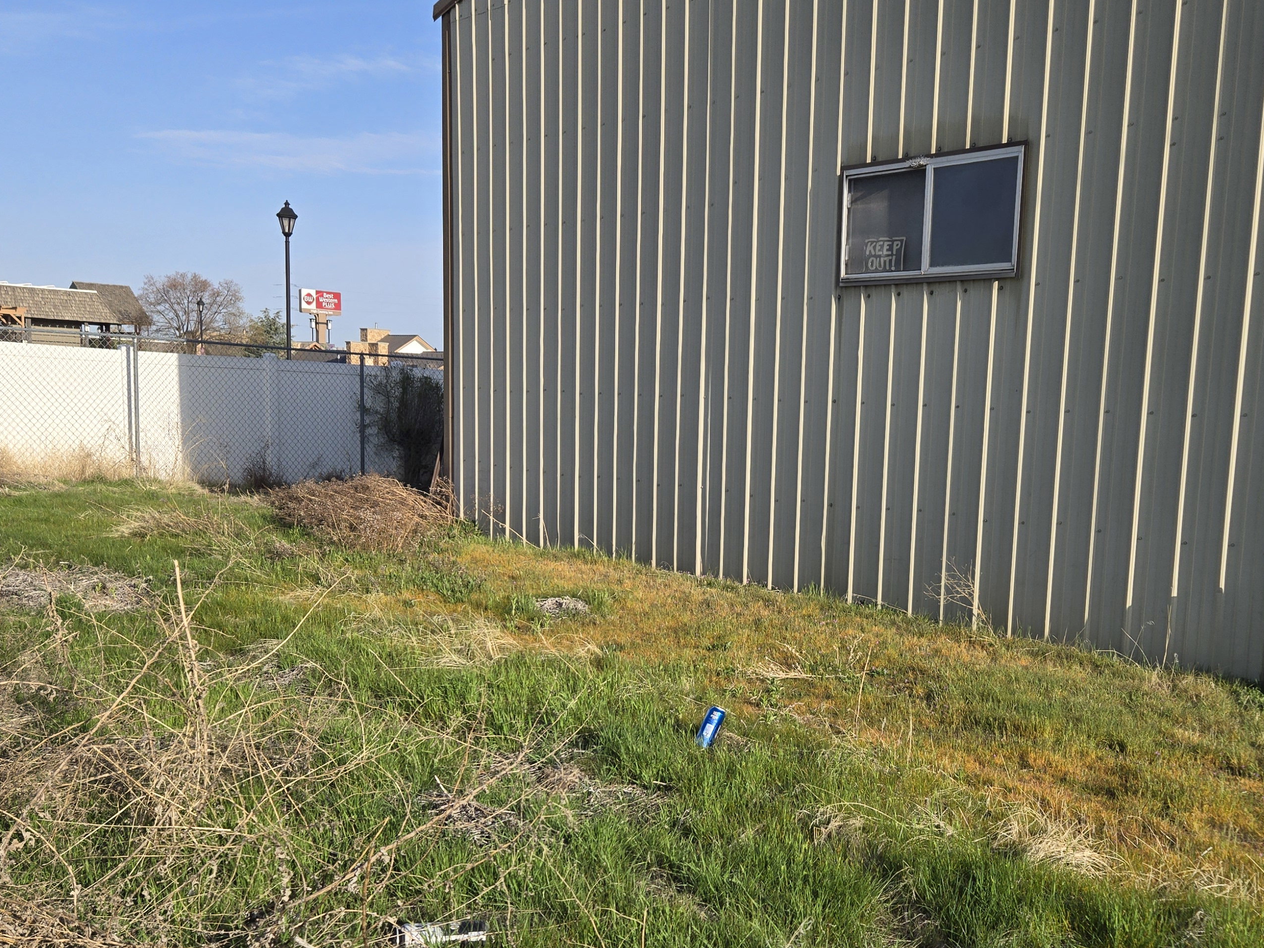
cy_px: 613
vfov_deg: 39.3
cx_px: 764
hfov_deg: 51.0
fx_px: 1315
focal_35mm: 36
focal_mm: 5.4
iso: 25
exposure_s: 1/1433
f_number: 1.8
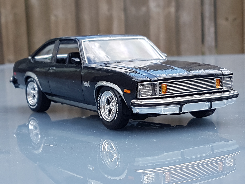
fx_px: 184
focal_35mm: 26
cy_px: 92
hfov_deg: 67.3
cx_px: 122
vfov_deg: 53.1
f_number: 1.7
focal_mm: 4.2
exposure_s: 1/688
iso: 40
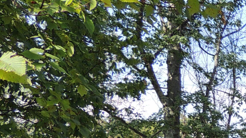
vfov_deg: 12.9
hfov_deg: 19.2
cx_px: 415
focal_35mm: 90
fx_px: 587
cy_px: 186
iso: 100
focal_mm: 4.3
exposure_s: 1/500
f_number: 3
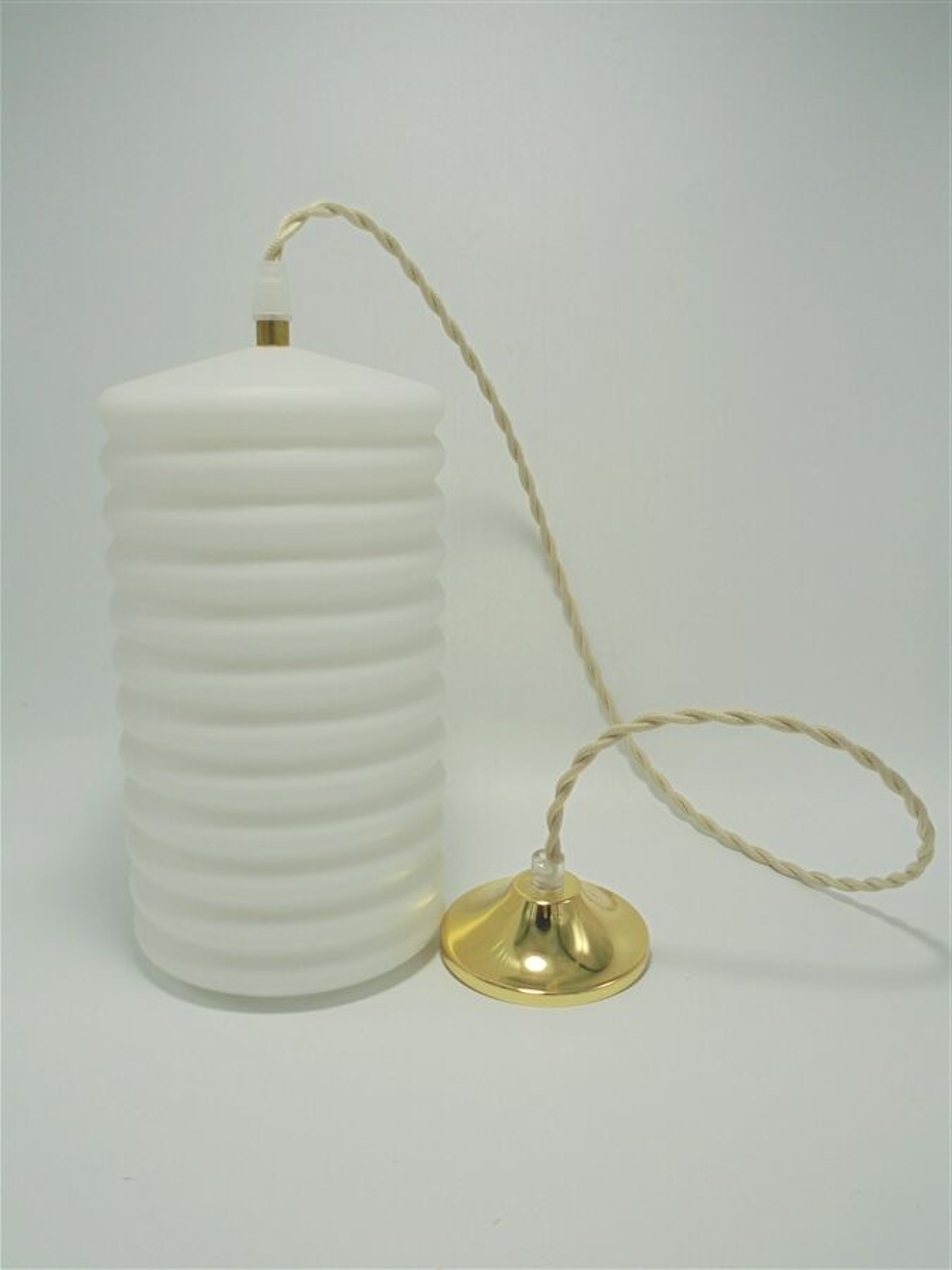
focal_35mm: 29
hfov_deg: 48.2
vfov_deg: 61.7
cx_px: 476
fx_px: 1063
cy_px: 635
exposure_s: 1/125
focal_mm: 5.3
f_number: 3.7
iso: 100
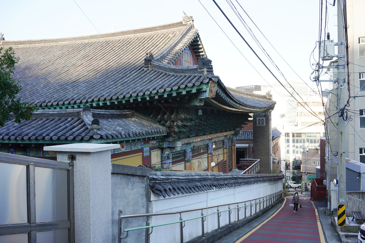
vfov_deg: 37.9
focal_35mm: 35
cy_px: 122
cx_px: 182
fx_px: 355
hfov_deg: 54.4
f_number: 10
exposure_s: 1/125
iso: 400
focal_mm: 35
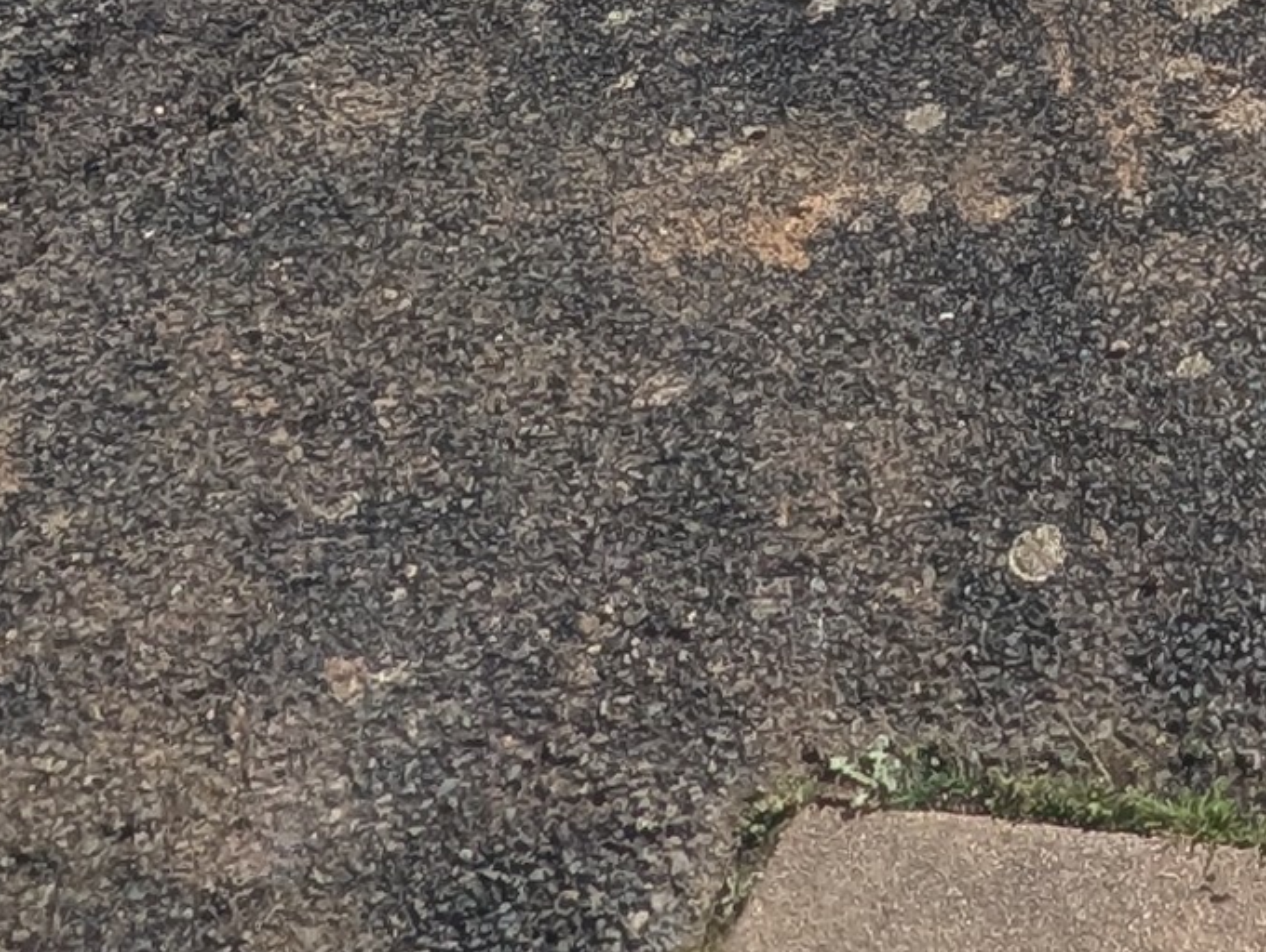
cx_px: 1819
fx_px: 2857
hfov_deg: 21.5
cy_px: -1415
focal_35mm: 78
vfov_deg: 13.3
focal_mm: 1.95
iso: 45
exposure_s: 1/2660
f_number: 2.2
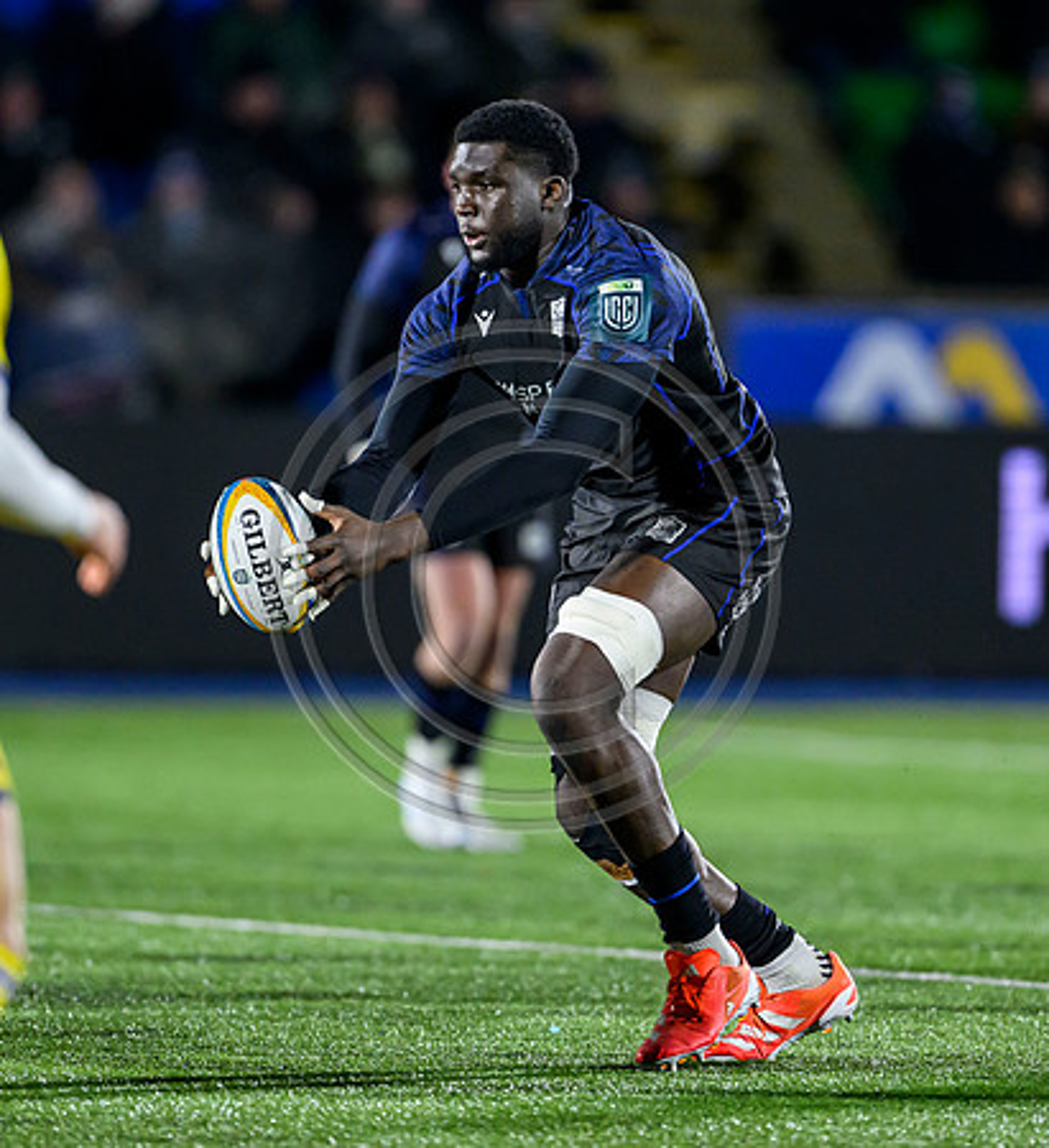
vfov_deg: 2.7
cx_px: 613
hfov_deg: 2.5
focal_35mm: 669
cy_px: 581
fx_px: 24064
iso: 5000
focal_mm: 400
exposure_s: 1/1600
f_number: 3.2
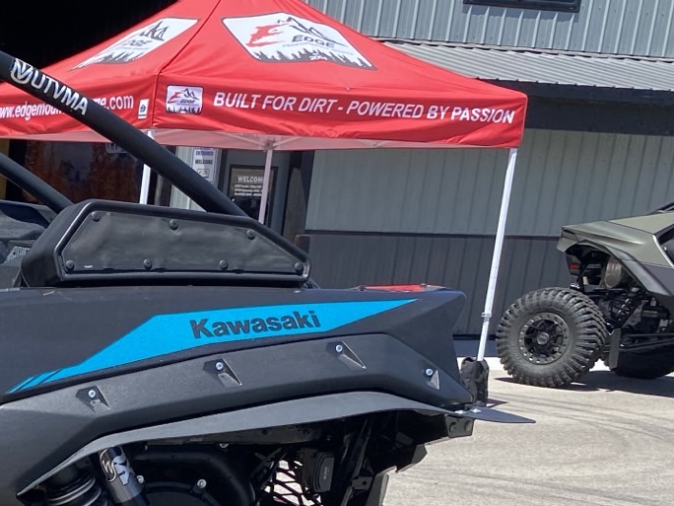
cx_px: -254
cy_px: 581
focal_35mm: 73
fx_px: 1421
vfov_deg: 19.2
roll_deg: -1.9
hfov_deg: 23.0
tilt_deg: -17.1
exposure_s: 1/1395
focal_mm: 4.25
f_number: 1.8
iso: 32
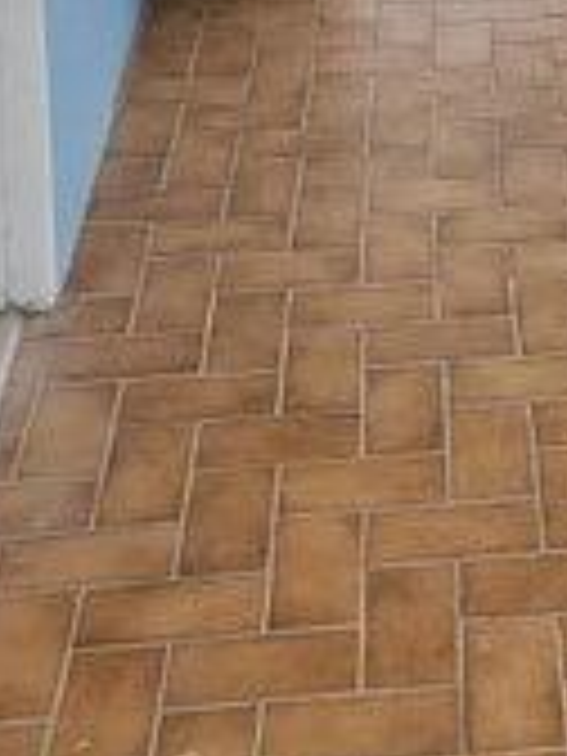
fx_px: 2162
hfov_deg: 14.5
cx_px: 670
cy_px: -508
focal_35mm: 99
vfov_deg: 17.1
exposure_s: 1/353
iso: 50
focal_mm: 4.25
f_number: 1.8
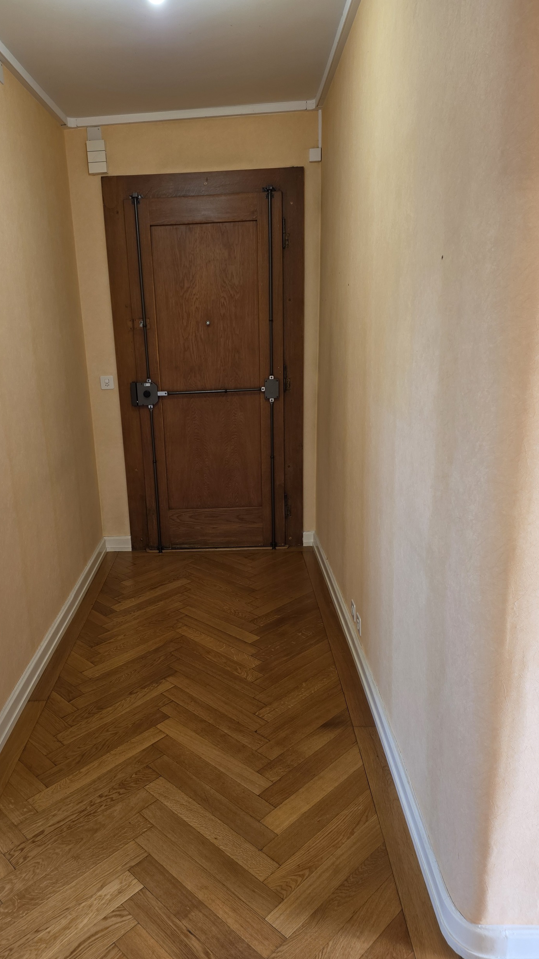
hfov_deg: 44.0
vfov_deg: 71.9
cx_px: 202
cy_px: 494
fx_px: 661
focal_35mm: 26
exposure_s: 1/50
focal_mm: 6.25
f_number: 1.7
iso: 100
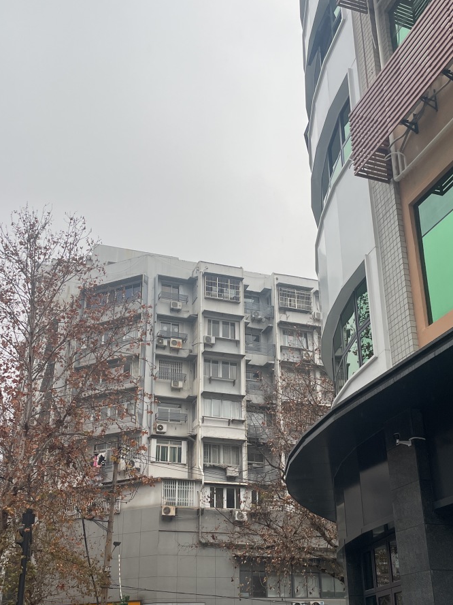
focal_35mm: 41
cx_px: 256
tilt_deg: +23.6
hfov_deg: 35.1
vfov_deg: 45.6
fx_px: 715
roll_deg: +2.2
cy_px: 354
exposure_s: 1/496
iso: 32
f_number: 1.6
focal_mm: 4.2
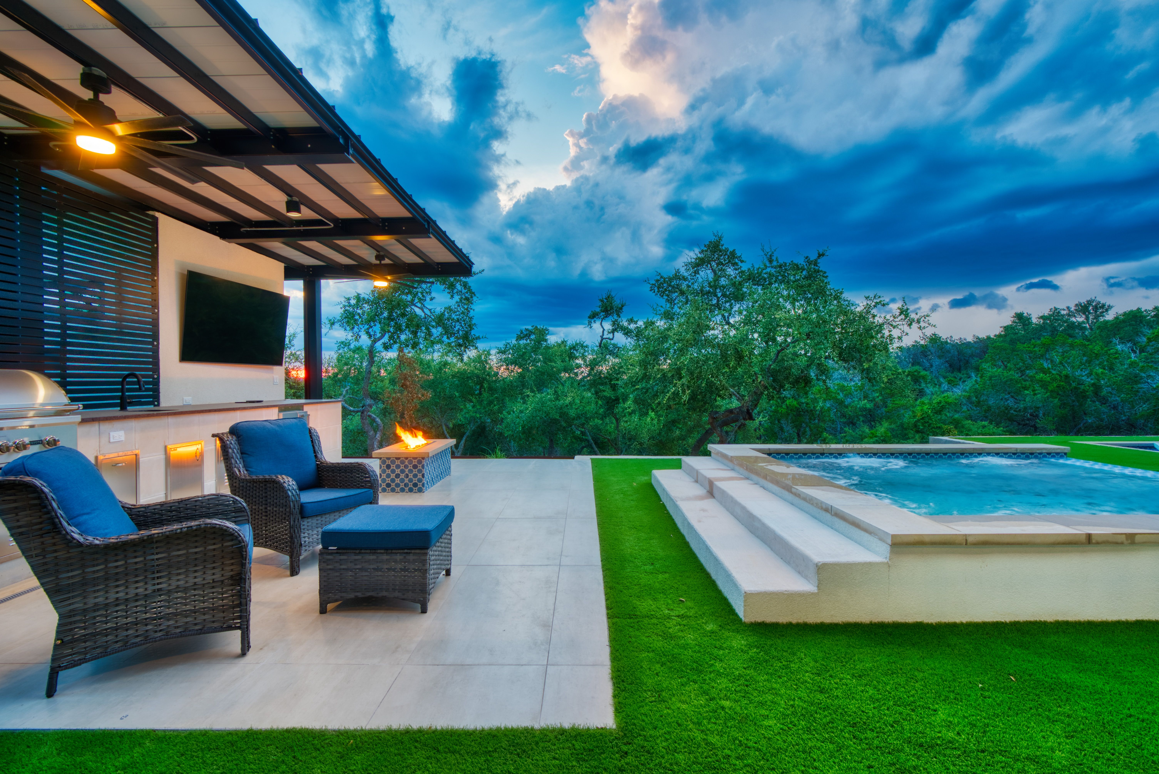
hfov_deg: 96.7
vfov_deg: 73.8
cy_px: 387
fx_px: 515
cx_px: 580
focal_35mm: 16
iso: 125
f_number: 11
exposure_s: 2.5
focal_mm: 16
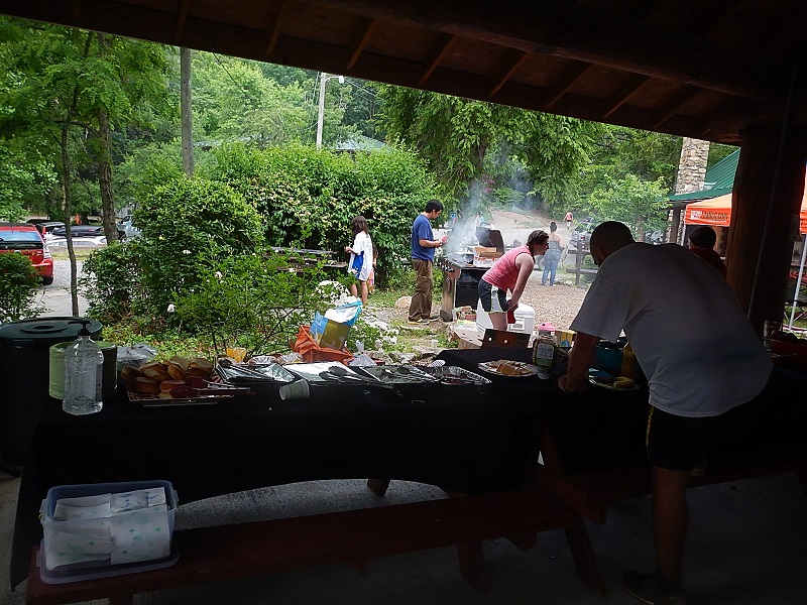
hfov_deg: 63.4
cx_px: 404
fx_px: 653
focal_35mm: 28
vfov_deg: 49.7
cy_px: 302
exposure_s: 1/200
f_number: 3.9
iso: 125
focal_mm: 5
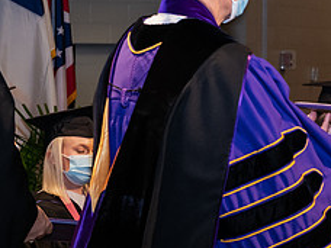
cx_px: 398
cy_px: 85
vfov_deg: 9.8
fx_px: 1453
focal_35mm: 152
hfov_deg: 12.7
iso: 1600
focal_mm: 62
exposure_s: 1/200
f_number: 6.3
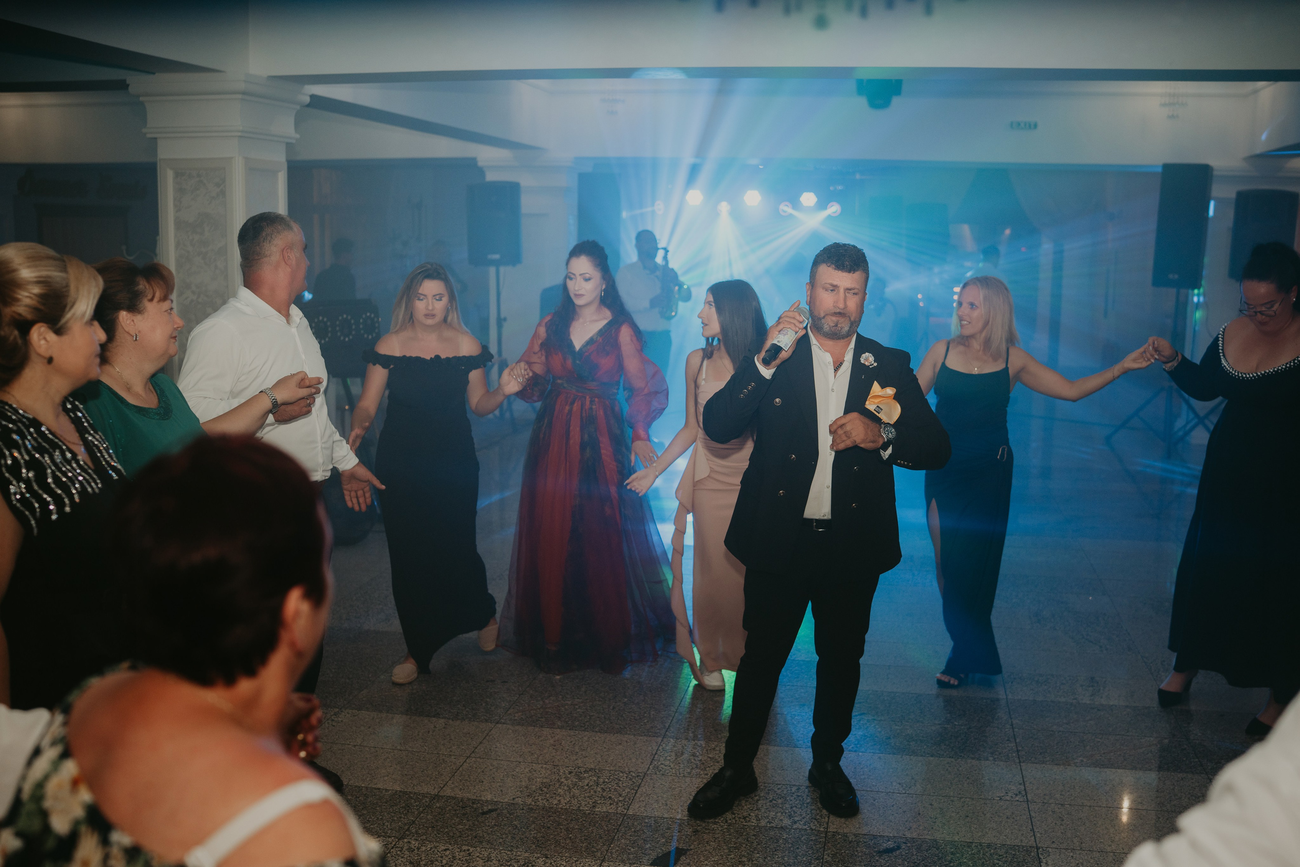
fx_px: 1264
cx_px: 650
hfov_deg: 54.4
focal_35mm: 35
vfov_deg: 37.9
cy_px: 434
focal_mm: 35
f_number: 2.5
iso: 500
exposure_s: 1/250
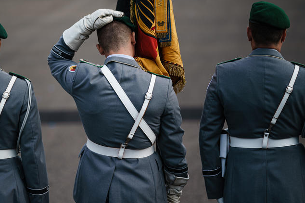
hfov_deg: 10.5
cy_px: 106
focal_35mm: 196
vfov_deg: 7.0
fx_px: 1660
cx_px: 114
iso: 100
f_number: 1.8
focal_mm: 135
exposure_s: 1/1000
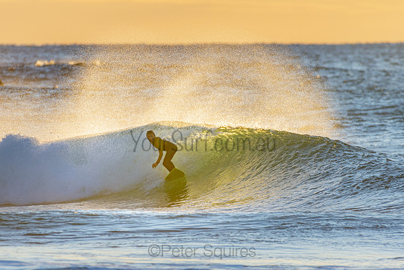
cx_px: 202
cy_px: 135
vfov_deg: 1.7
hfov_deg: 2.6
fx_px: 9042
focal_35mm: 806
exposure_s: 1/1000
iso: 250
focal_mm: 500
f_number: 5.6
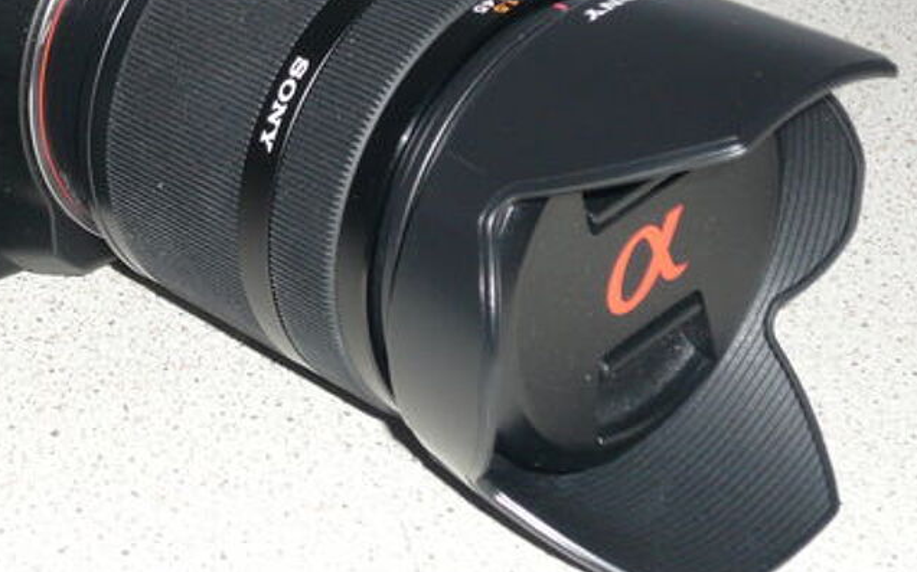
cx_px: 218
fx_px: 2623
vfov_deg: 12.4
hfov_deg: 19.7
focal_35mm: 105
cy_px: 104
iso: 100
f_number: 4.1
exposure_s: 1/30
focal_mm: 10.3
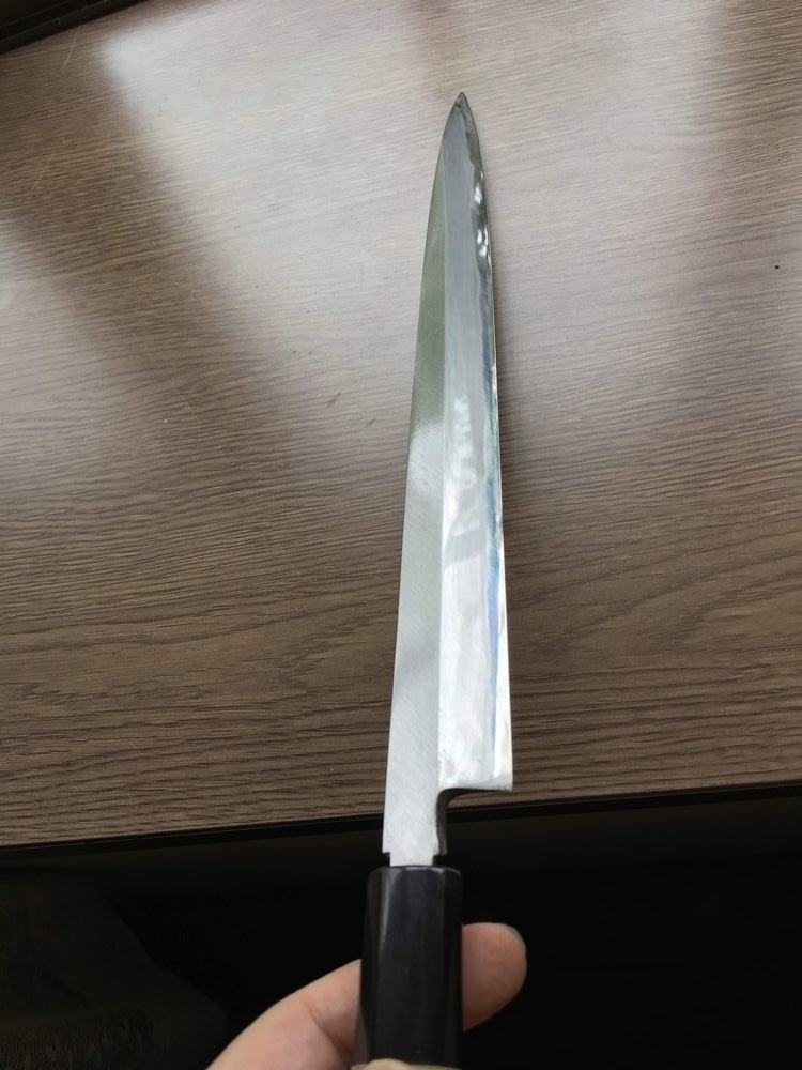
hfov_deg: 48.2
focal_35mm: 29
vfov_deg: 61.7
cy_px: 535
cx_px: 401
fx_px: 896
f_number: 2.2
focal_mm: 4.15
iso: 25
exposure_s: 1/192
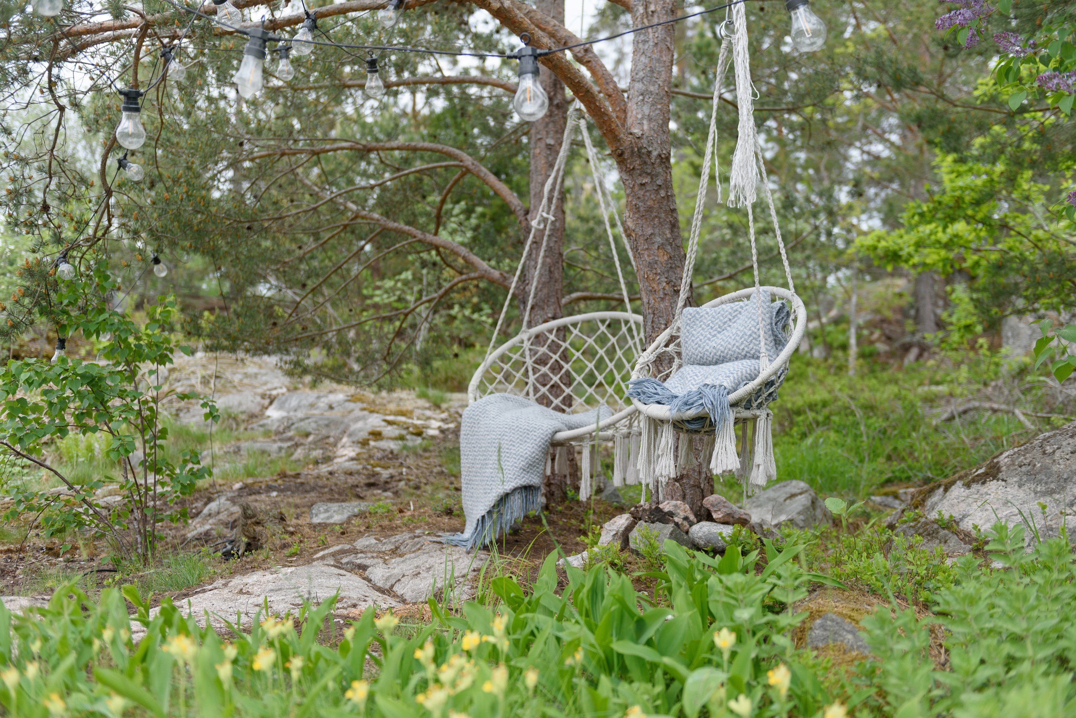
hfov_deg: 50.7
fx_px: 1136
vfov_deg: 35.1
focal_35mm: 38
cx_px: 538
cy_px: 359
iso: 400
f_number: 2.8
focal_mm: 38
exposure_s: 1/750
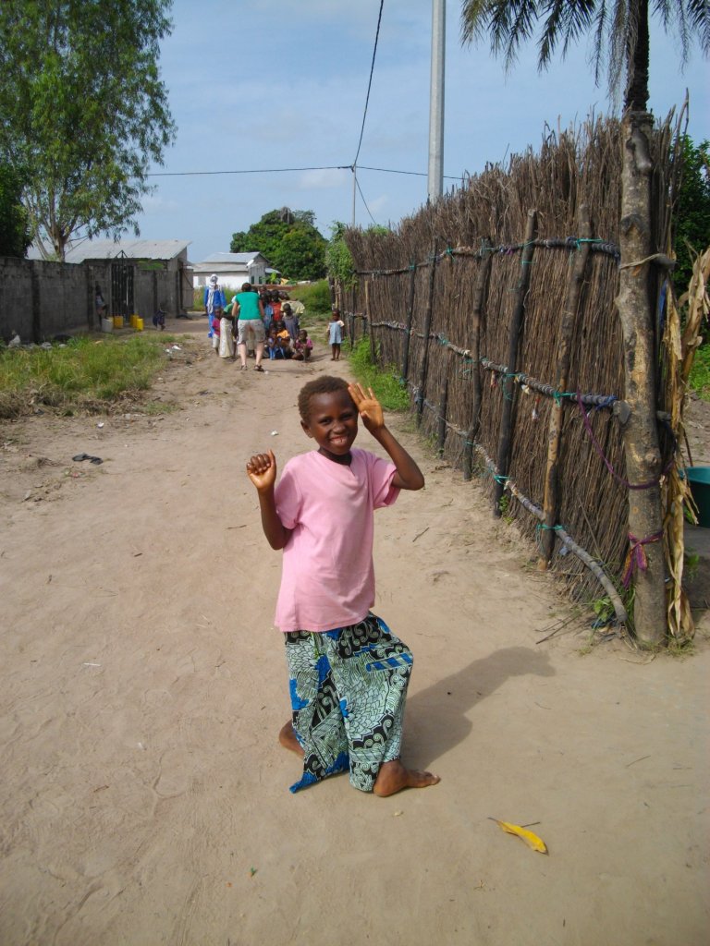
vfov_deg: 58.4
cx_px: 355
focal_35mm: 31
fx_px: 848
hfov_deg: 45.4
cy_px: 473
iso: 100
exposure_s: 1/250
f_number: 8.8
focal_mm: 5.7
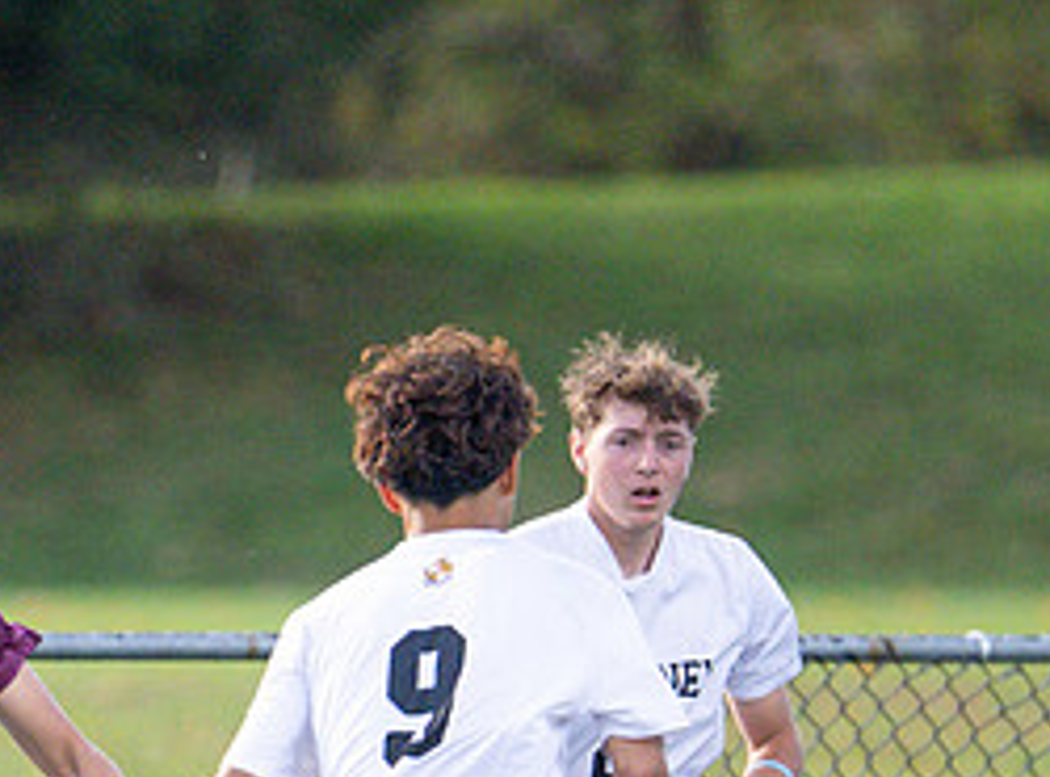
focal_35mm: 1689
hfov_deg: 1.2
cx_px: 115
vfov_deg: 0.9
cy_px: 799
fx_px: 50987
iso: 2000
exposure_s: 1/2500
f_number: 4.5
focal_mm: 400
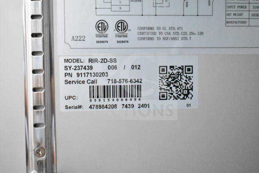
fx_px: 410
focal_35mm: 57
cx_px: 130
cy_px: 86
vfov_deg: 23.8
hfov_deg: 35.0
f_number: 4.8
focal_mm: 38
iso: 25600
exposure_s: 1/60
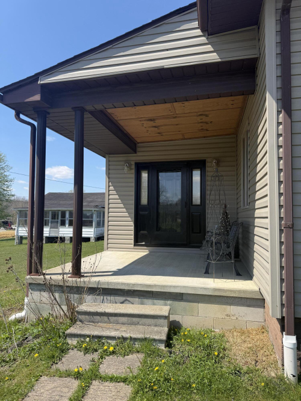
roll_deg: -0.4
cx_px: 150
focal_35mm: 24
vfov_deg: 71.6
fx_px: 278
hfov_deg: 56.8
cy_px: 200
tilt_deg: +4.4
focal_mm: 6.76
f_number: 1.78
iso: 80
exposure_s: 1/2907
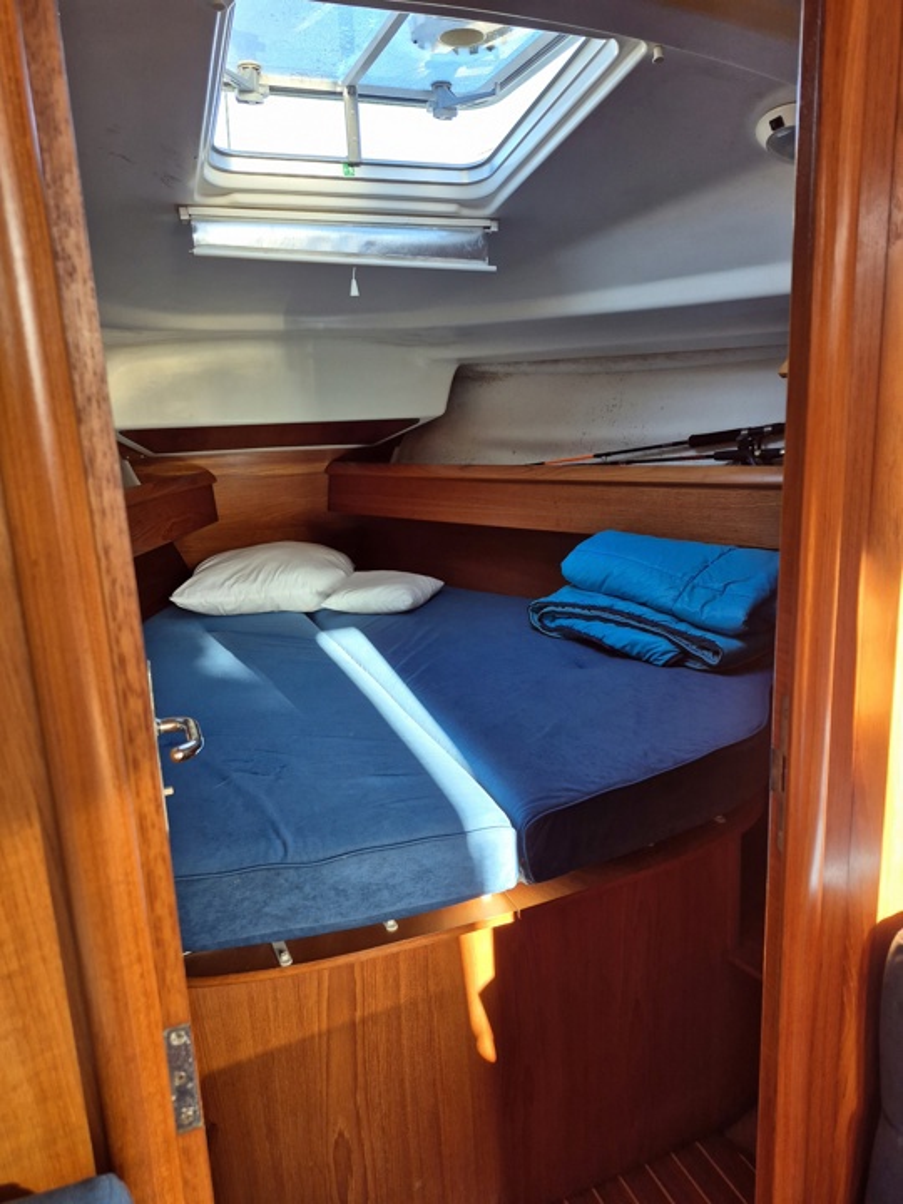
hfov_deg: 58.9
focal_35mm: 23
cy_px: 602
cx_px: 452
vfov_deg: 73.9
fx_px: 800
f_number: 1.8
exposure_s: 1/180
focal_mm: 5.4
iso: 160
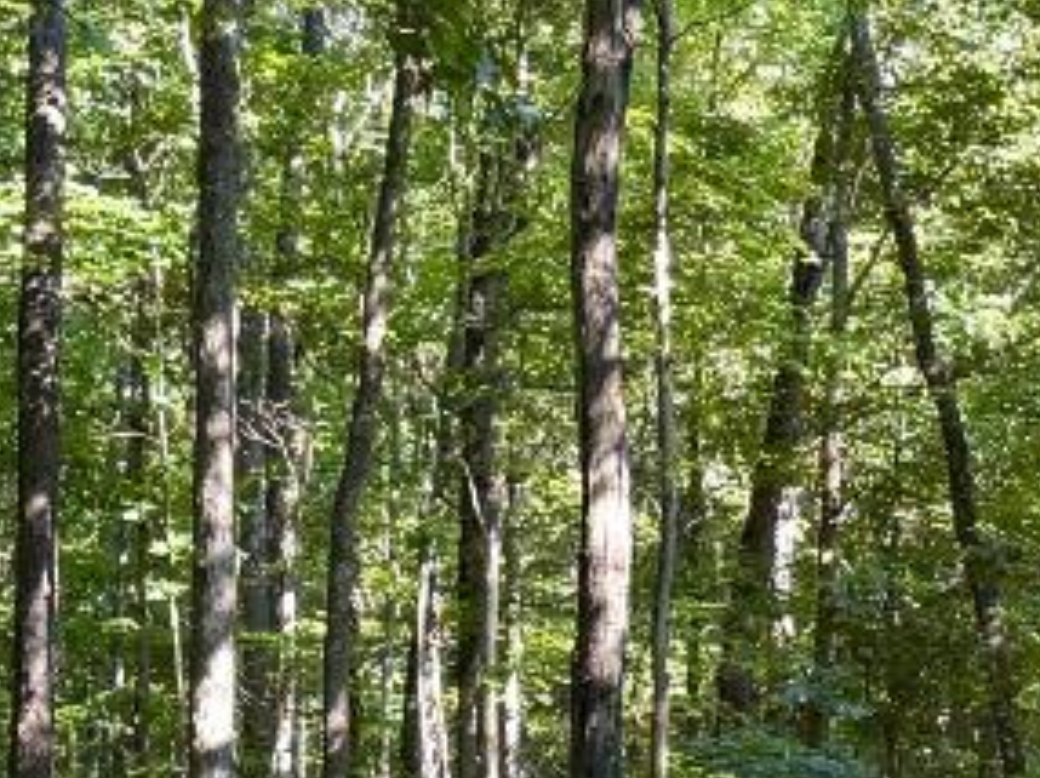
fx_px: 3782
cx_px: 909
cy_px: 467
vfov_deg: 11.7
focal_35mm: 126
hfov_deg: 15.5
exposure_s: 1/121
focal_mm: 6.76
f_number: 1.78
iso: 100
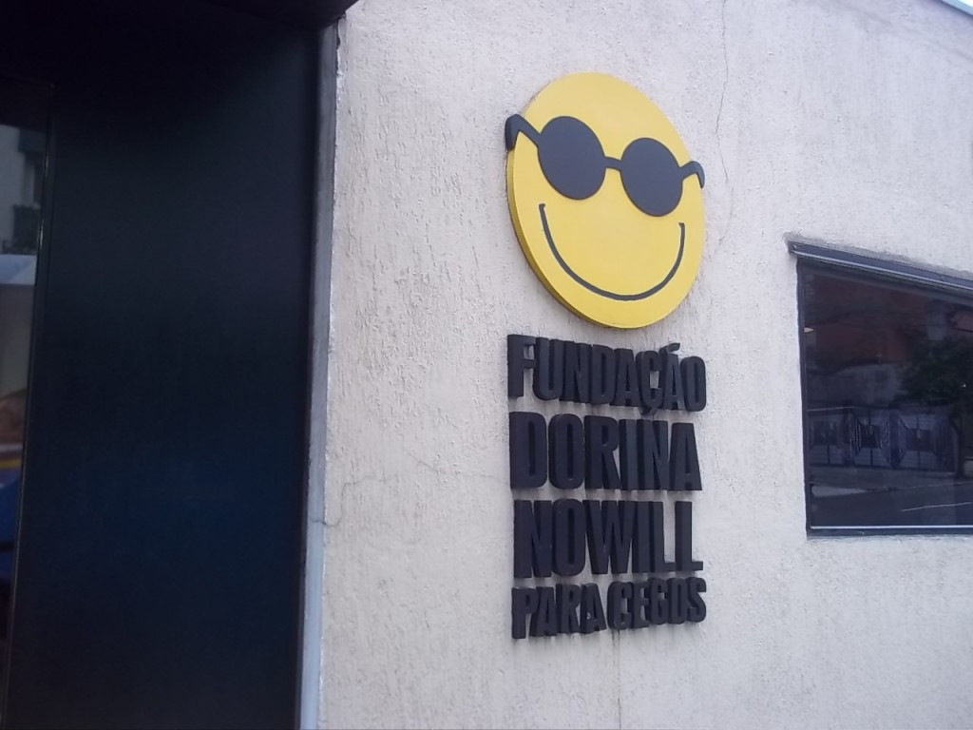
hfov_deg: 51.4
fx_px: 1012
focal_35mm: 36
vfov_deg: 39.7
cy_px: 365
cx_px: 486
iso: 127
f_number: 3.1
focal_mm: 6.5
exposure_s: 1/30
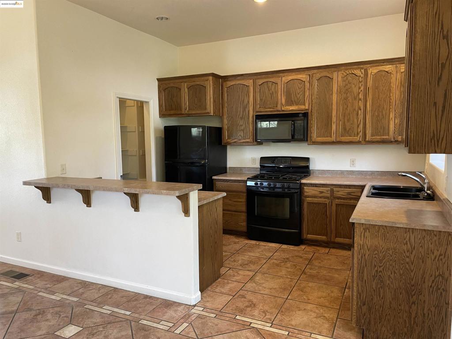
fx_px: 339
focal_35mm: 26
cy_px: 170
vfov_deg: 53.1
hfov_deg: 67.3
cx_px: 226
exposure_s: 1/60
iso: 125
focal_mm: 4.2
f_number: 1.6
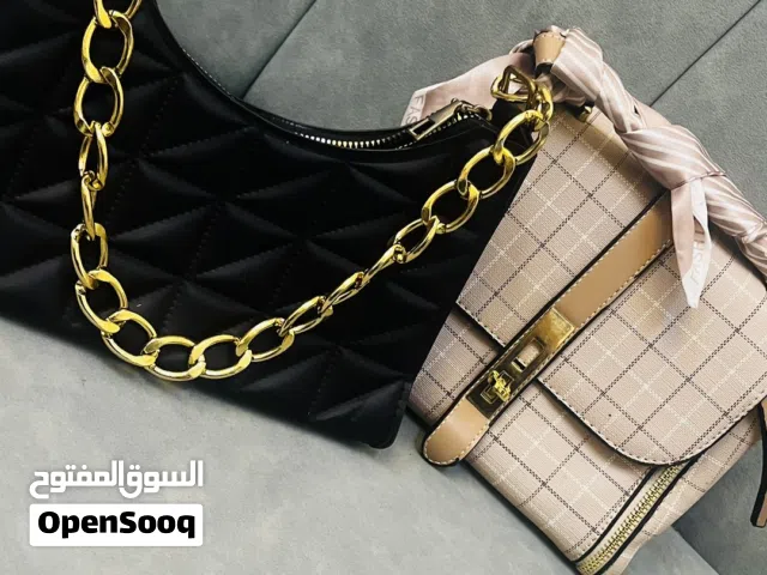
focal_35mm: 26
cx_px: 384
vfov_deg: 53.1
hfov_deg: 67.3
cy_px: 288
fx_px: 576
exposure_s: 1/50
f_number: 1.6
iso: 400
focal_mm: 5.1
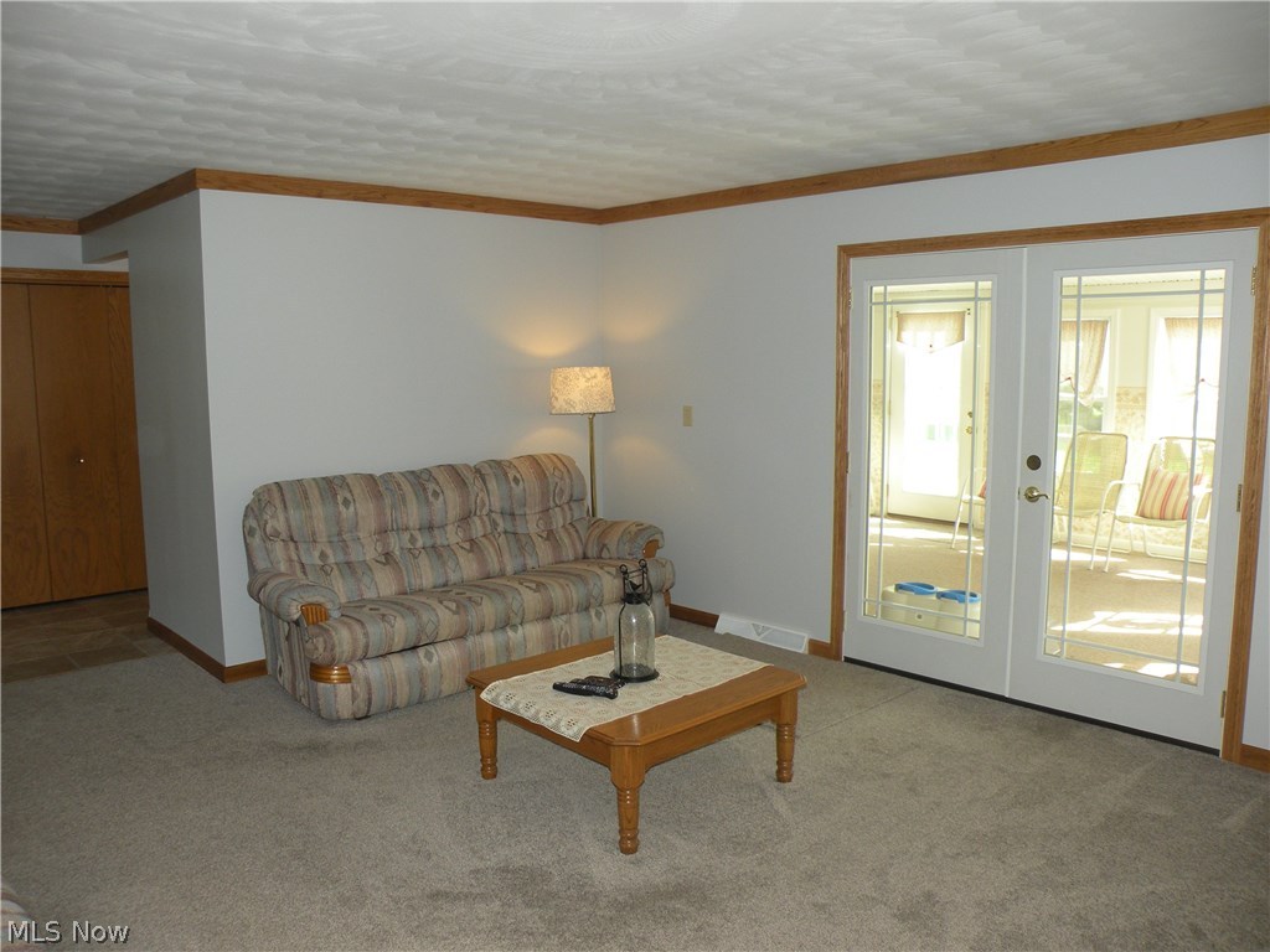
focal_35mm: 27
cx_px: 635
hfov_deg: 65.3
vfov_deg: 51.4
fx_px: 991
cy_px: 476
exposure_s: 1/51
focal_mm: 4.7
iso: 92
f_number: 2.8
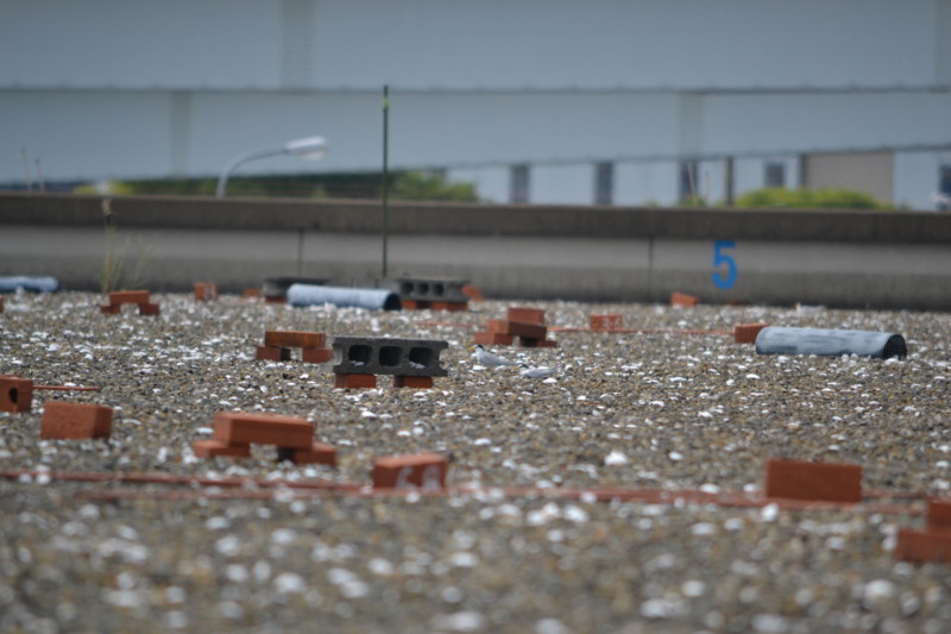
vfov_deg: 3.1
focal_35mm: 450
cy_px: 317
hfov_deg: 4.6
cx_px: 476
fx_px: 11884
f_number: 5.6
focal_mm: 300
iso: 100
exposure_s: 1/500
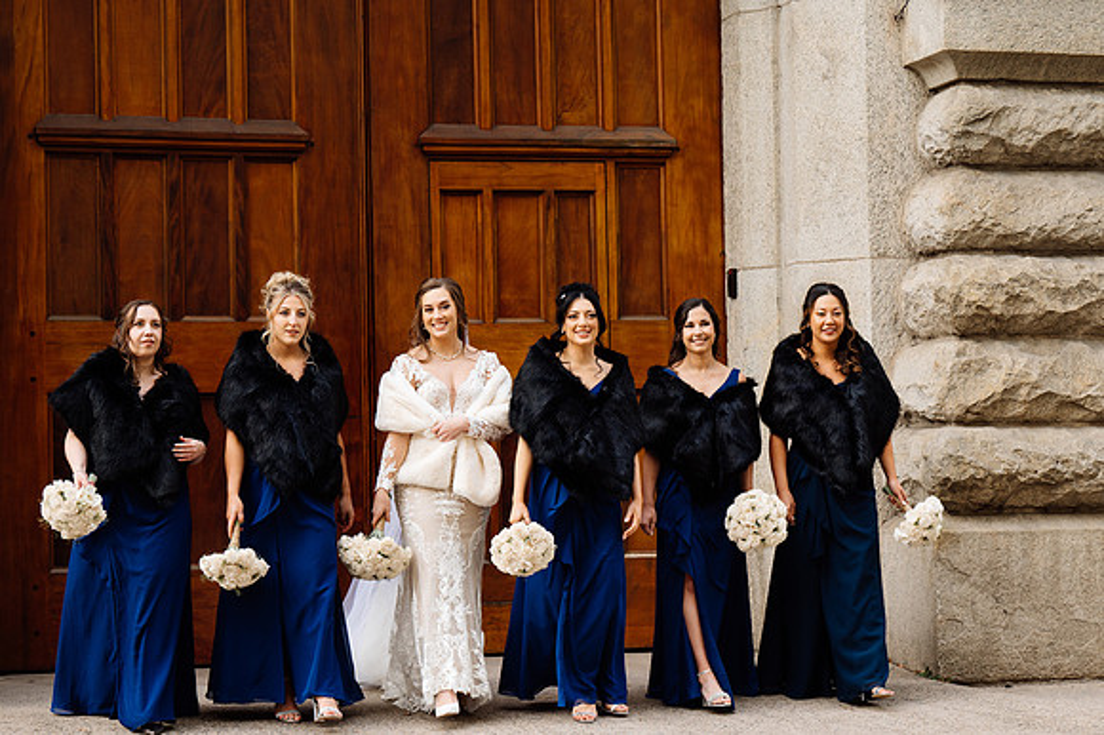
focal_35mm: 83
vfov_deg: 16.4
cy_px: 420
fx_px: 2556
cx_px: 552
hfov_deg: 24.4
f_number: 4
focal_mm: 73
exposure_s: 1/320
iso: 400
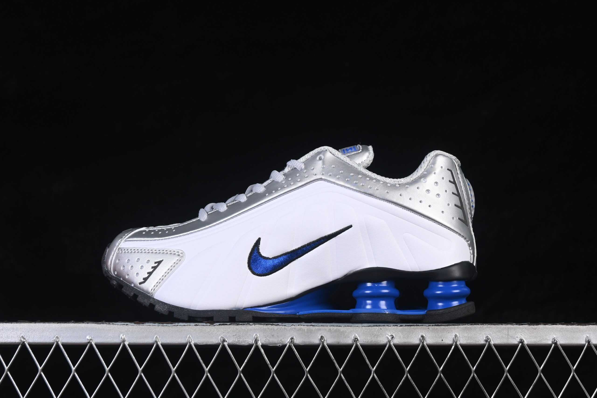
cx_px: 298
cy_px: 199
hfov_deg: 27.0
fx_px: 1244
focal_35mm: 75
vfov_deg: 18.2
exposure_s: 1/80
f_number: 8
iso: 160
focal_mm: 50
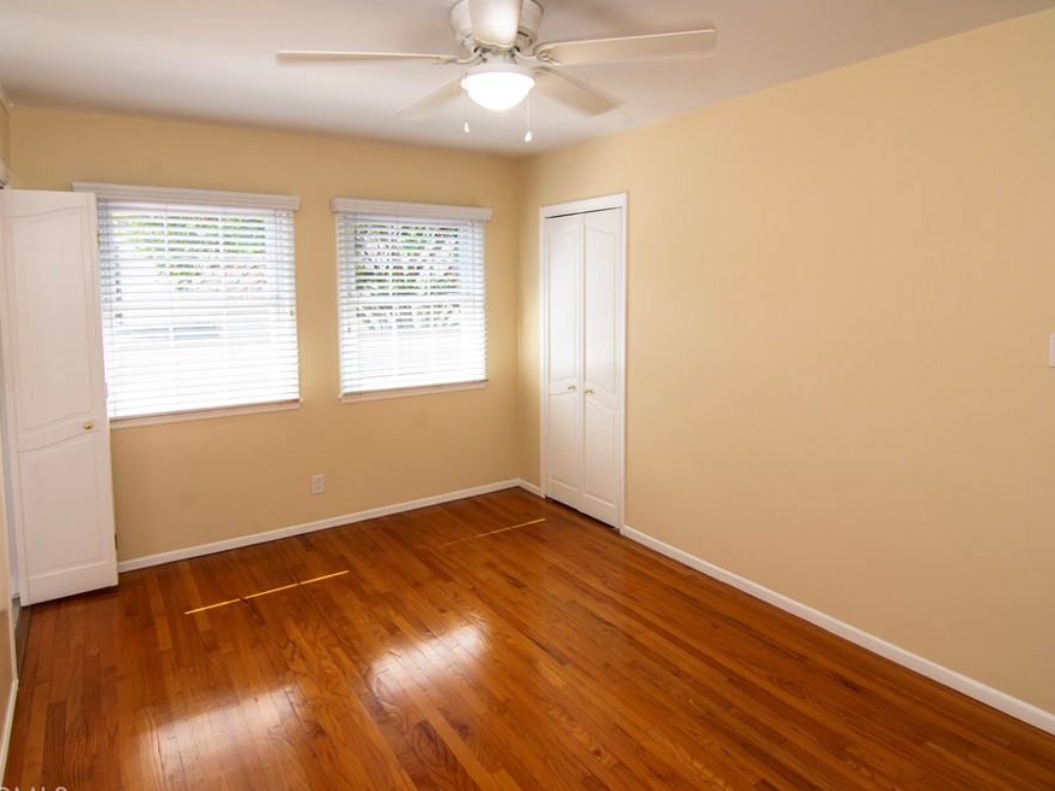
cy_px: 403
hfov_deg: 86.0
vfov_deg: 69.9
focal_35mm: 19
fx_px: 566
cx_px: 518
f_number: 9
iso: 640
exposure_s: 1/100
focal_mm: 11
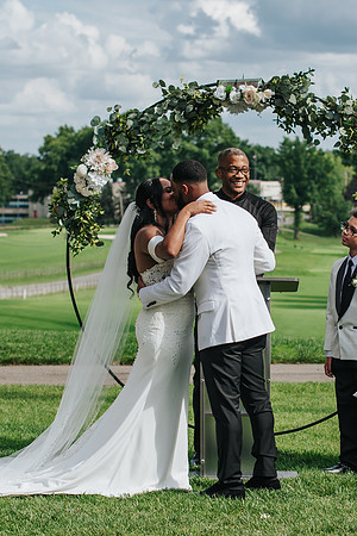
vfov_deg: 16.7
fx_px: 1821
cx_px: 240
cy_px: 261
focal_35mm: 122
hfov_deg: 11.2
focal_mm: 50
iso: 110
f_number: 3.2
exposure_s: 1/1600
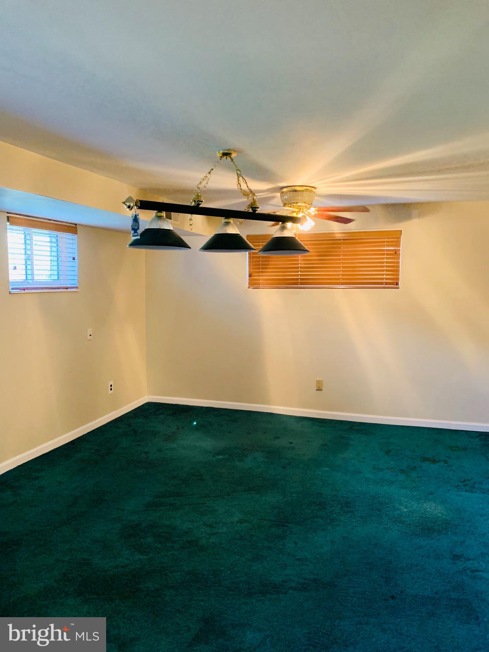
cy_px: 326
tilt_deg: -4.9
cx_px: 244
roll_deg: +0.0
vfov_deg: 67.3
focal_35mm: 26
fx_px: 490
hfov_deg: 53.1
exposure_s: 1/40
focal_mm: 4.25
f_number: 1.8
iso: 400
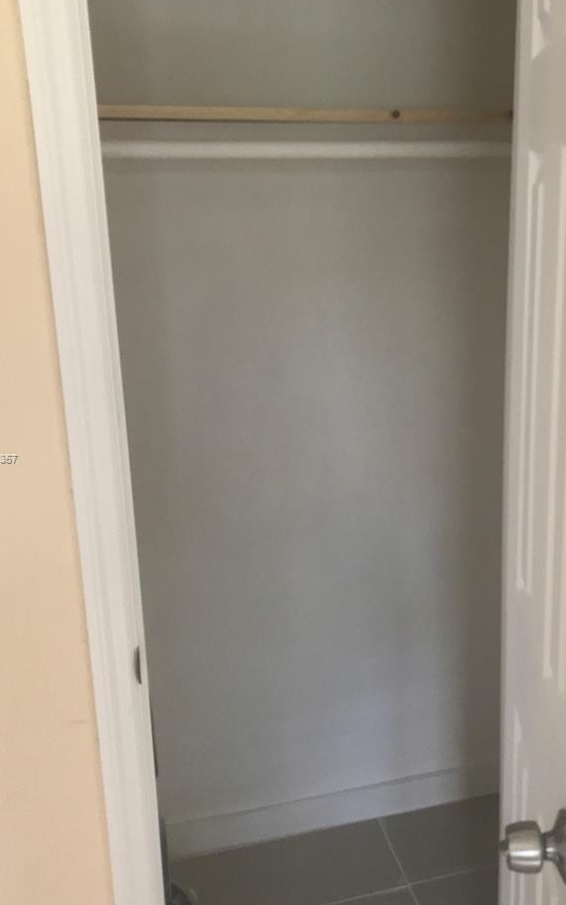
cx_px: 375
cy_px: 459
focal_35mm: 39
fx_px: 962
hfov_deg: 32.5
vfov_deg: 50.4
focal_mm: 3.99
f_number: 1.8
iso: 64
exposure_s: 1/45
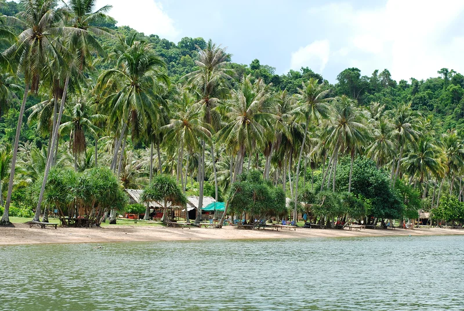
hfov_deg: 27.0
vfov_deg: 18.2
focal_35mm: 75
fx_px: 968
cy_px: 156
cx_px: 232
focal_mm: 50
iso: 100
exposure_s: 1/200
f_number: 7.1
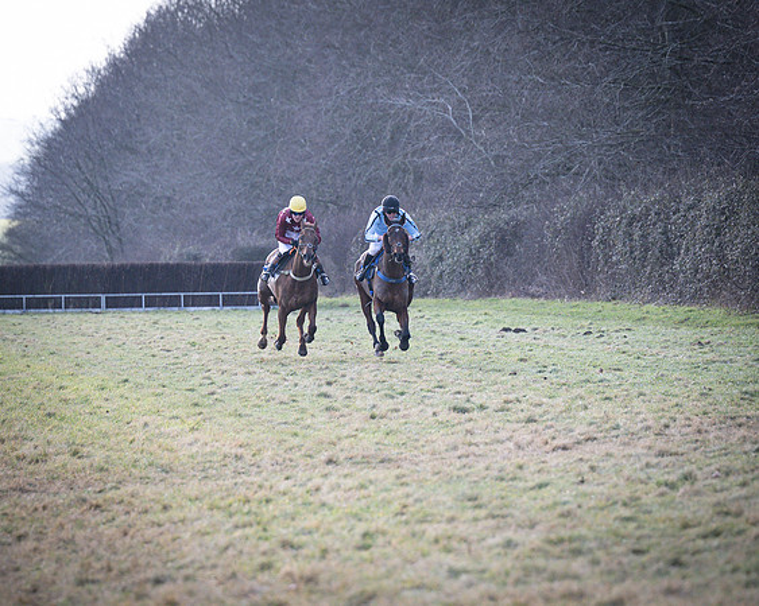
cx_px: 331
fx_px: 6229
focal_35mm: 277
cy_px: 294
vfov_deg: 5.6
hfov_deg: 7.0
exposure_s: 1/1600
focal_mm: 120
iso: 400
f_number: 2.8
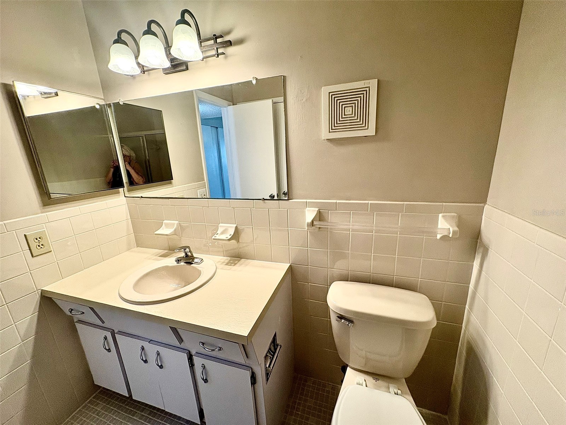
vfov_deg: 85.7
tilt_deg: -14.3
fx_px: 229
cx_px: 283
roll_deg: +3.8
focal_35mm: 14
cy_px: 212
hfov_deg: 102.1
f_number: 2.2
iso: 160
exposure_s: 1/120
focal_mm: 2.22
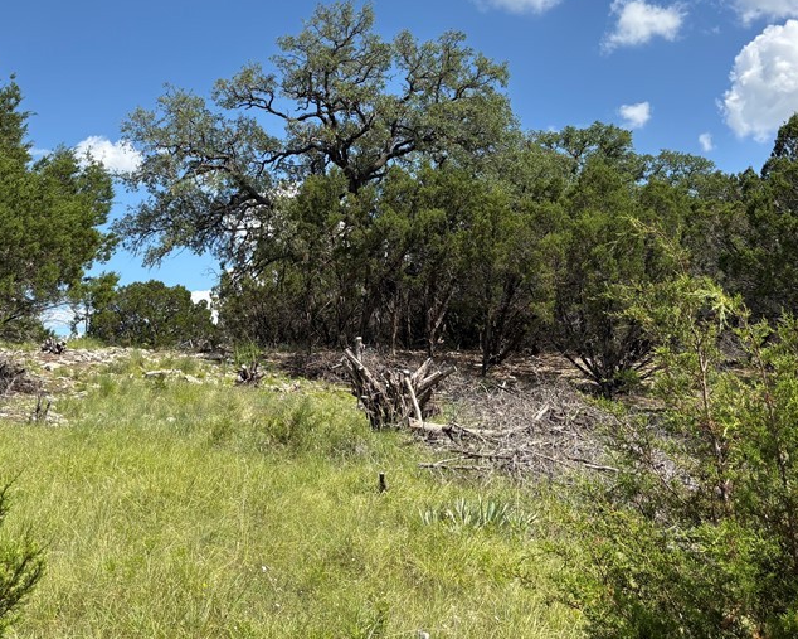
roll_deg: +1.7
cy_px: 178
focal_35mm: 41
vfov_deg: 35.8
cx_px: 342
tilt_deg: +14.8
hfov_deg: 44.7
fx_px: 968
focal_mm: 5.96
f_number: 1.6
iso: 50
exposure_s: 1/2985
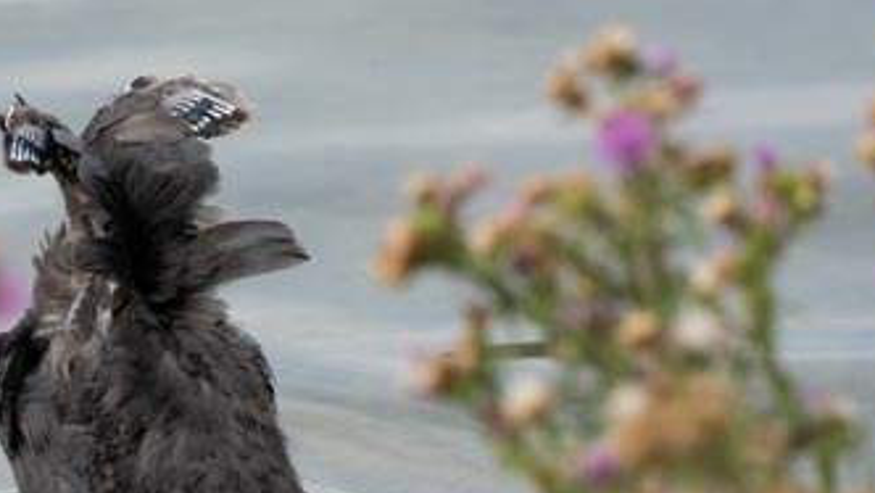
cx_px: 145
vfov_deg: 1.6
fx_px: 17592
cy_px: 351
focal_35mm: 758
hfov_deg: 2.8
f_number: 11
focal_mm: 400
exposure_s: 1/400
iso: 500
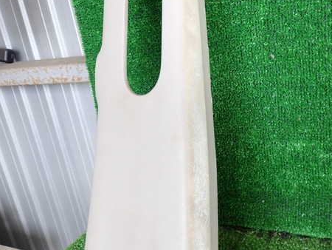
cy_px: 121
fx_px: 384
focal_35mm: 40
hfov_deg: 46.2
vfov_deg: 36.0
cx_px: 215
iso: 200
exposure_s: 1/80
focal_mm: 5.4
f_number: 2.3
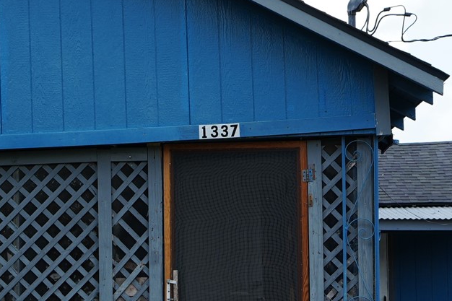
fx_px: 1393
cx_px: 3
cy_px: 252
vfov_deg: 12.3
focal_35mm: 111
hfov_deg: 18.0
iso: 100
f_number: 5
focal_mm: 32
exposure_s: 1/250
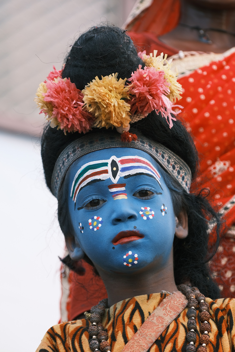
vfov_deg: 11.2
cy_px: 176
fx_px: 1802
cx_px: 118
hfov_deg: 7.5
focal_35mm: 184
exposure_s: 1/60
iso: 400
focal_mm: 122.5
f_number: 5
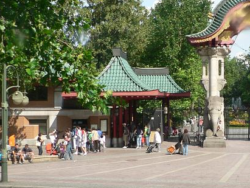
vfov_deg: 21.0
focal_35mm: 70
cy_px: 95
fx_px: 506
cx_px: 239
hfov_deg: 26.5
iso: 80
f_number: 4
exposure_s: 1/320
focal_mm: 6
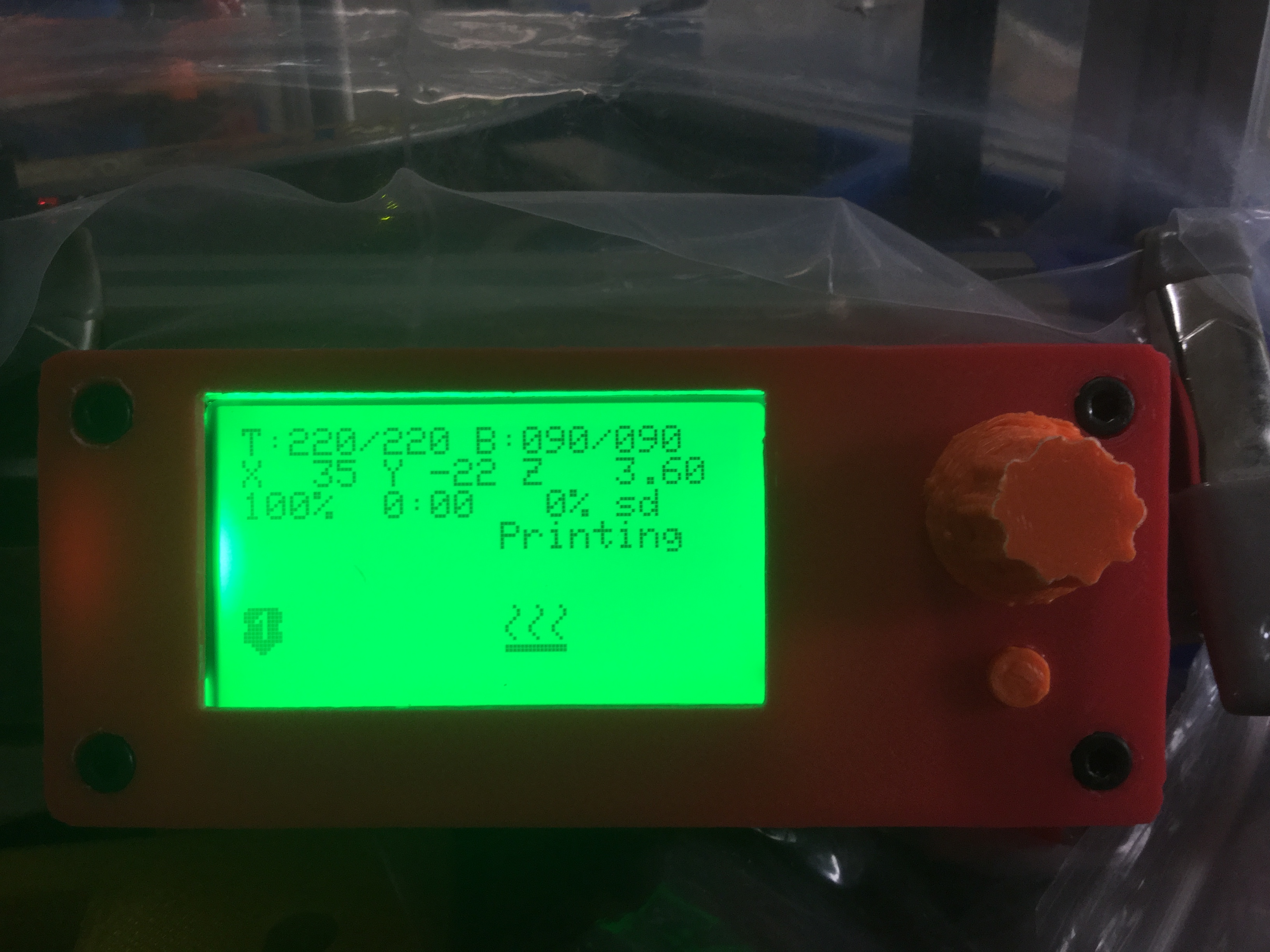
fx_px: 1137
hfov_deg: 58.4
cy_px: 476
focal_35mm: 31
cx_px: 635
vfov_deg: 45.4
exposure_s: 1/30
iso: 40
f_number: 2.4
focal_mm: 3.3
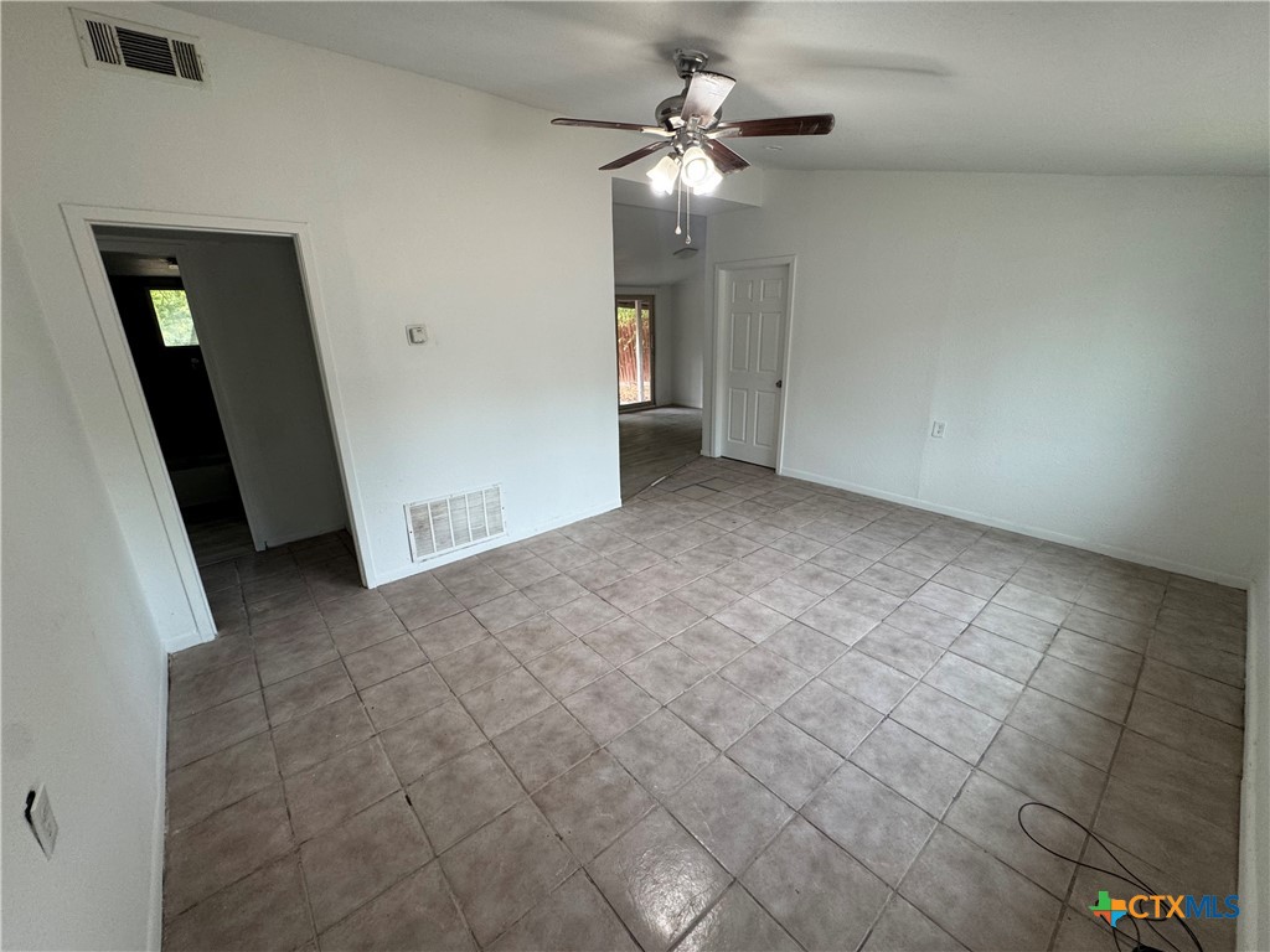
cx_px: 635
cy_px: 476
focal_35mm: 14
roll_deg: +1.7
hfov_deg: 102.1
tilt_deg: -17.5
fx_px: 514
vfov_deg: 85.7
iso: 125
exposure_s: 1/99
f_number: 2.2
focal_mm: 2.22
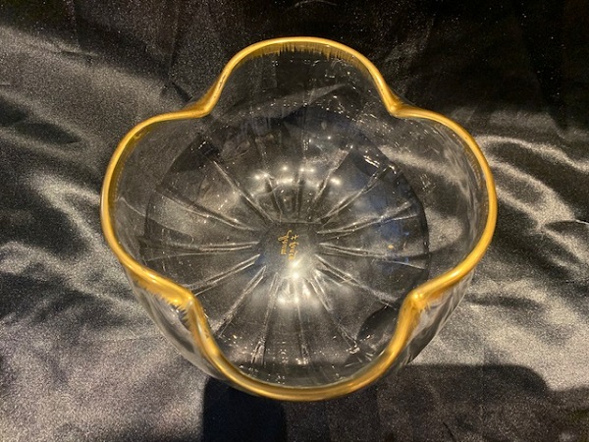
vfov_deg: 53.1
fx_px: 442
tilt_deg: -69.1
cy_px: 221
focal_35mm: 26
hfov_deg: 67.3
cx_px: 294
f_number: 1.8
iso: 500
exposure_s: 1/25
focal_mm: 4.25
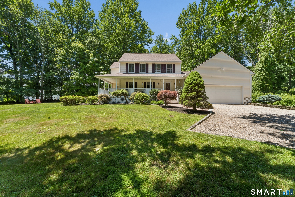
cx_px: 148
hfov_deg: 100.8
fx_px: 122
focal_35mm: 15
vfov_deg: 77.7
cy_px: 98
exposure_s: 1/13
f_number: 22
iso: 100
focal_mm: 14.9
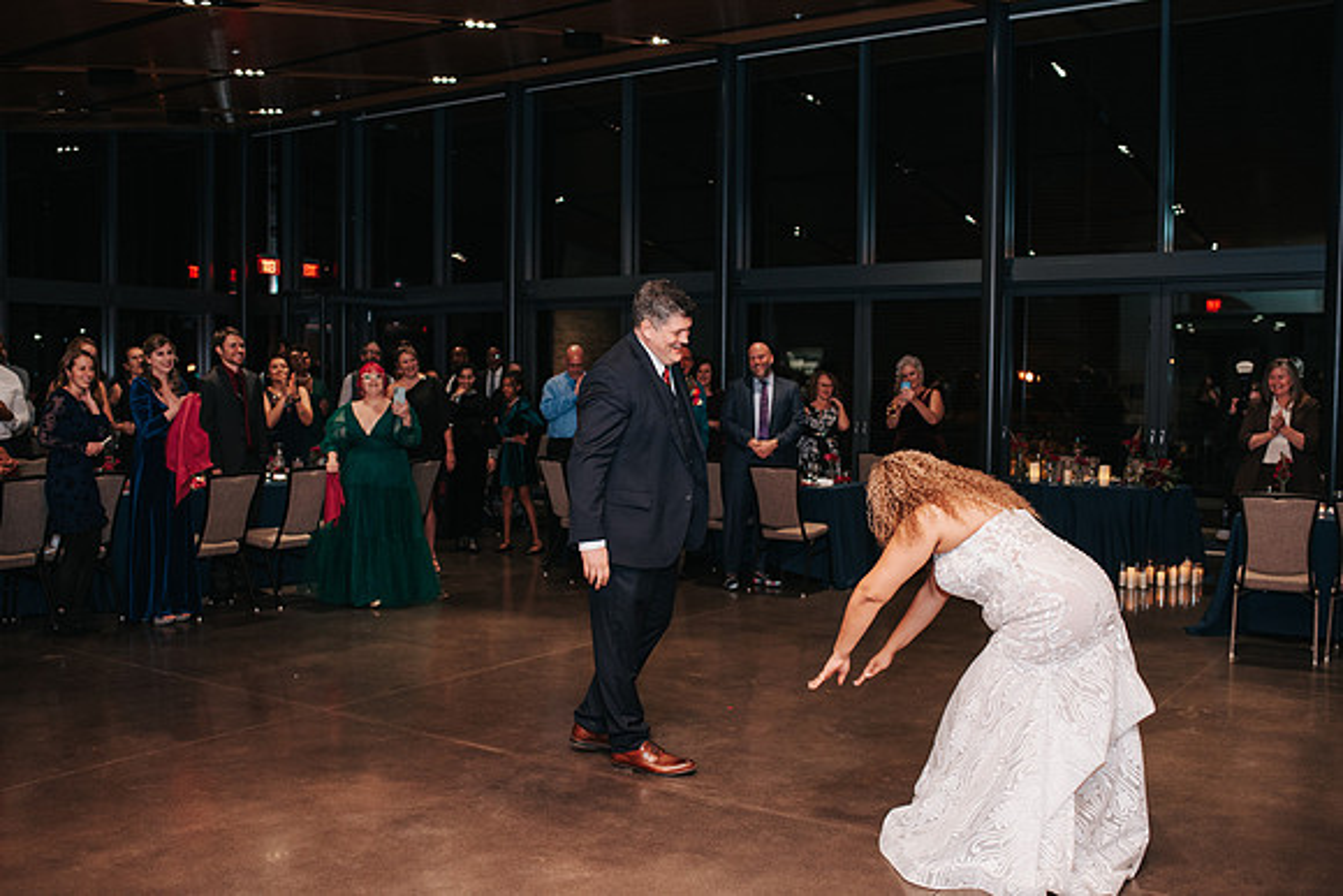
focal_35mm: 35
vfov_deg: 37.9
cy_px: 448
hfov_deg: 54.4
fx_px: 1306
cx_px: 672
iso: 1000
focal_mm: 35
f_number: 2.8
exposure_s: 1/200
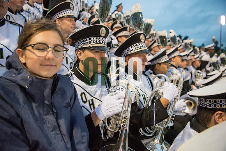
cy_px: 76
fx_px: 151
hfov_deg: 73.7
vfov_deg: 53.2
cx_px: 113
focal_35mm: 24
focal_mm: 24
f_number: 3.2
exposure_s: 1/320
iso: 2000
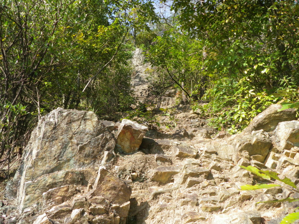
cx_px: 150
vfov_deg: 40.7
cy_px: 112
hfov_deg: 52.6
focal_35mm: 35
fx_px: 302
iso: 64
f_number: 3.8
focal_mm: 6.2
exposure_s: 1/200
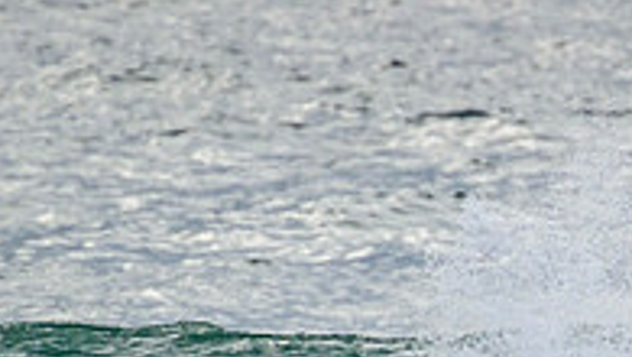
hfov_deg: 0.8
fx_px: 42612
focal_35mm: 2541
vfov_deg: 0.5
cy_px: 476
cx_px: 758
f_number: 11
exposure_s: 1/2000
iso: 1600
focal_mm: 800
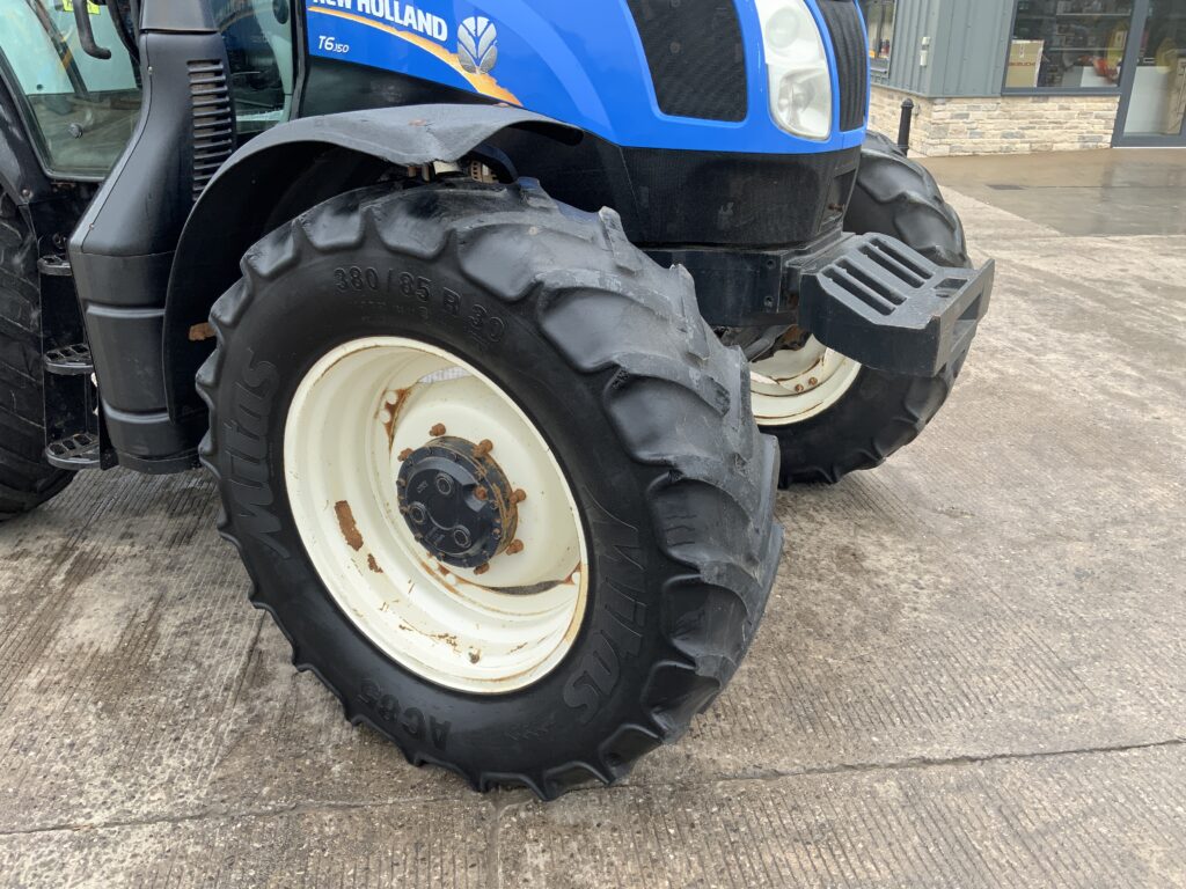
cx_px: 593
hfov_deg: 61.7
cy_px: 444
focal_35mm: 29
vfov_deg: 48.2
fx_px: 994
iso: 16
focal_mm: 3
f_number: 1.8
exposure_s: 1/208
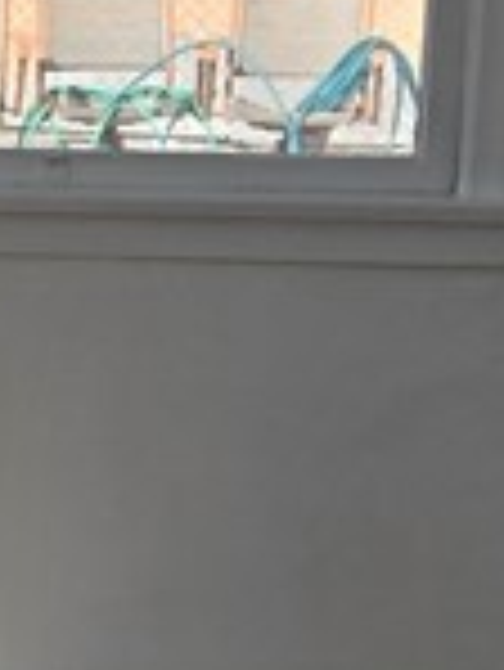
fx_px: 3063
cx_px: -346
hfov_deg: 9.1
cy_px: 373
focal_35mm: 158
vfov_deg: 12.5
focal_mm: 5.4
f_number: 1.8
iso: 25
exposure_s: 1/1064
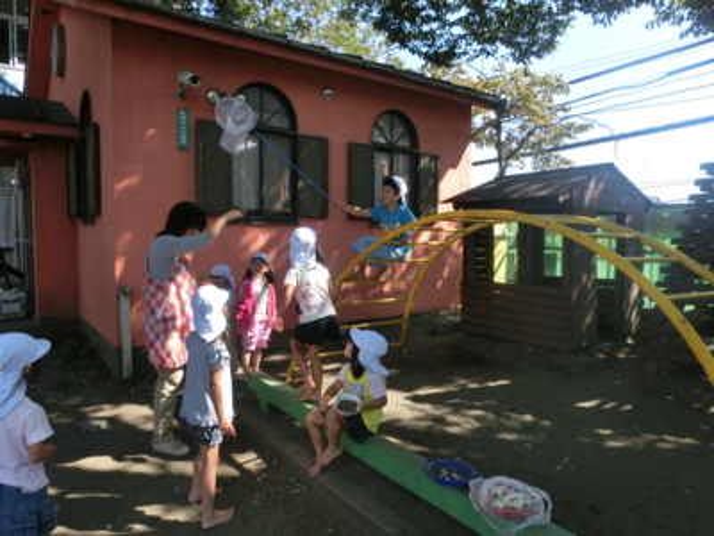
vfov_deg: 56.8
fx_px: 495
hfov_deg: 71.6
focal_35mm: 24
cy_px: 268
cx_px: 357
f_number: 3
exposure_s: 1/400
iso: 80
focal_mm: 4.24
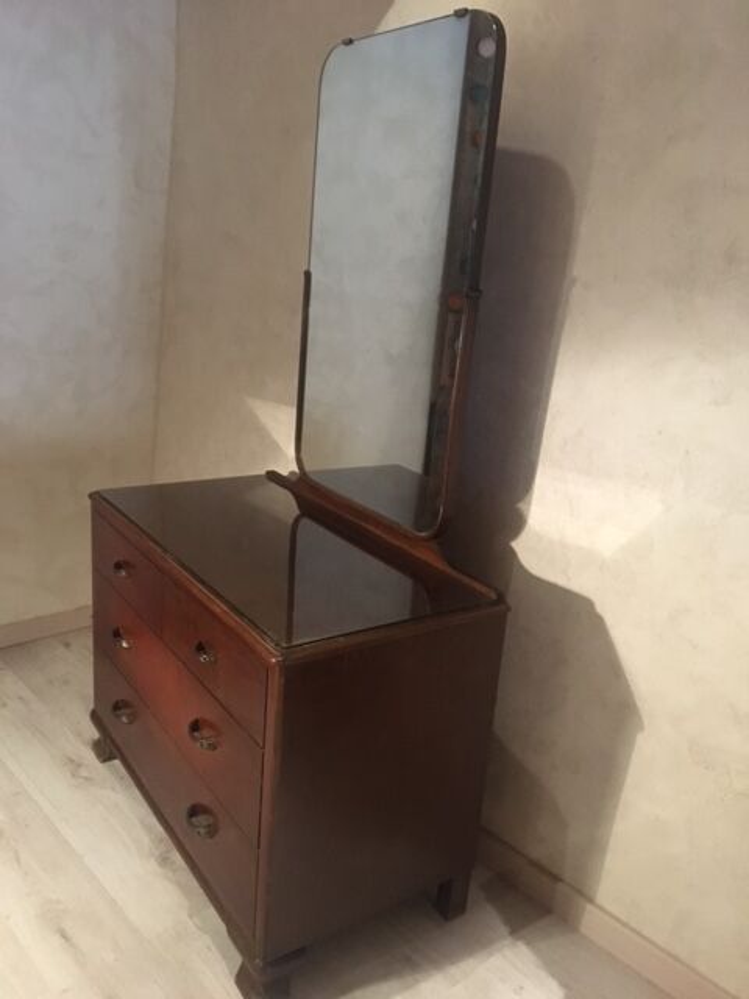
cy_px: 500
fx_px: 837
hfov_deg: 48.2
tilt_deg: -15.4
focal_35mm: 29
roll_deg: -4.9
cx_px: 374
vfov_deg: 61.7
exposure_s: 1/17
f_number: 2.2
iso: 320
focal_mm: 4.15
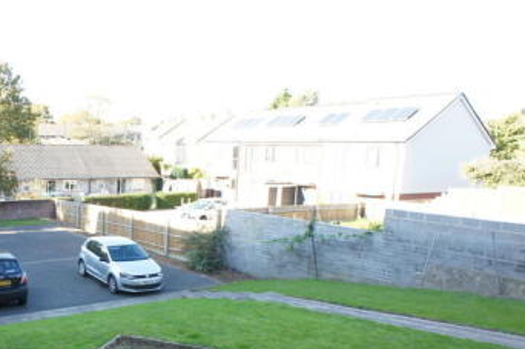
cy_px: 274
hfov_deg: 41.1
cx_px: 109
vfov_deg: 28.6
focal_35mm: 46
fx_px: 670
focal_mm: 16
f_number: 5
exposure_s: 1/80
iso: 200
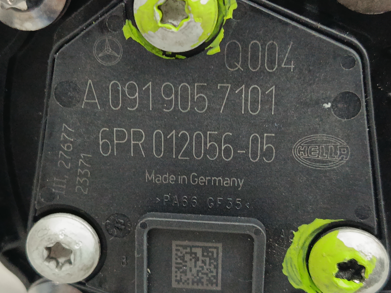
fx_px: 700
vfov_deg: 23.6
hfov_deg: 31.2
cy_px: 146
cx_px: 183
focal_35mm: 62
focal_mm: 5.24
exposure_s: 1/25
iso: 1416
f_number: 1.7
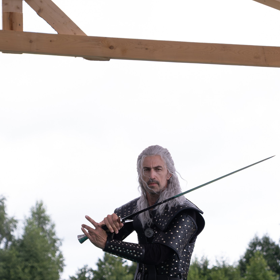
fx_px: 1400
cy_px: 291
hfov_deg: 11.4
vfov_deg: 11.3
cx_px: 103
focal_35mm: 153
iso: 400
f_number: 3.6
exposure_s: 1/1600
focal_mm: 48.5
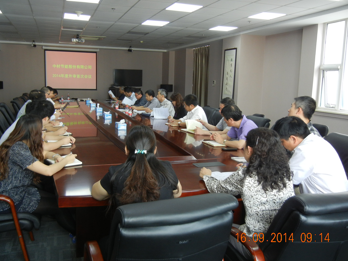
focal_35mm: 33
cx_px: 161
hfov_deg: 55.3
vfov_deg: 42.9
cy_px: 124
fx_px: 332
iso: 200
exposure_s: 1/30
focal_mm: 5.4
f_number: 3.5
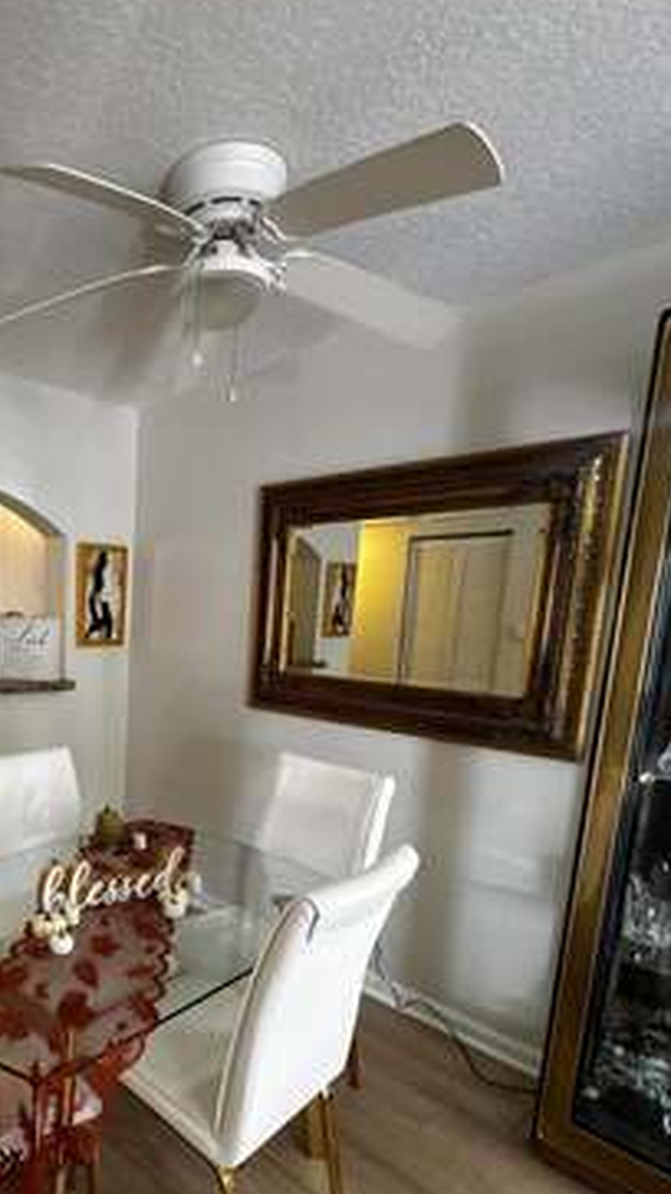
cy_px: 724
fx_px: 665
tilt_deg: -10.0
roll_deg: -1.2
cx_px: 87
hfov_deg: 48.8
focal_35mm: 21
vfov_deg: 82.7
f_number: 2.2
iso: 250
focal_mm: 2.22
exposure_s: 1/60
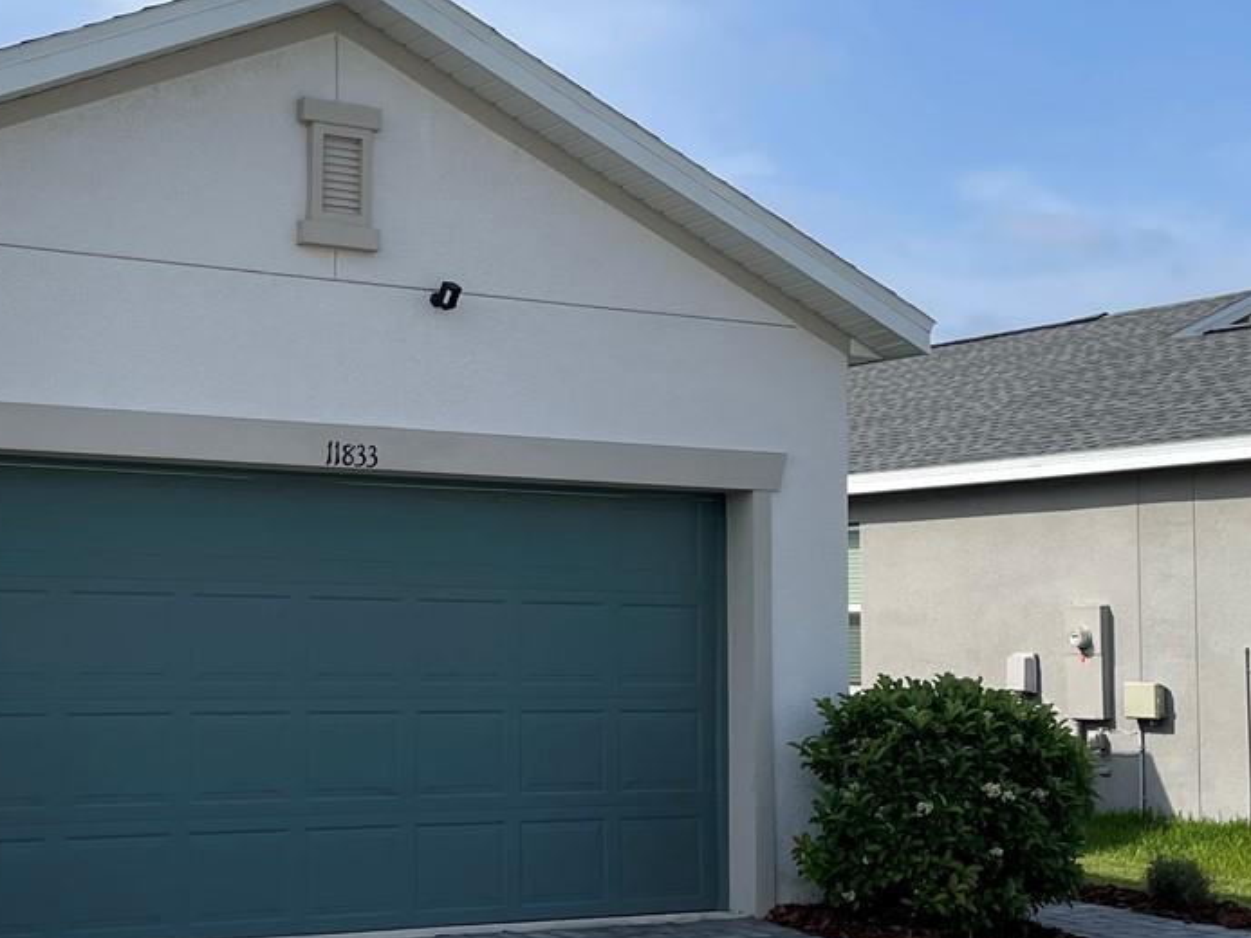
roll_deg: -0.4
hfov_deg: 31.6
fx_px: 2169
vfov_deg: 24.4
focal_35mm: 60
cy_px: 474
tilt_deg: +4.6
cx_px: 320
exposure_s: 1/4000
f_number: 1.6
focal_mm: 4.2
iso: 32
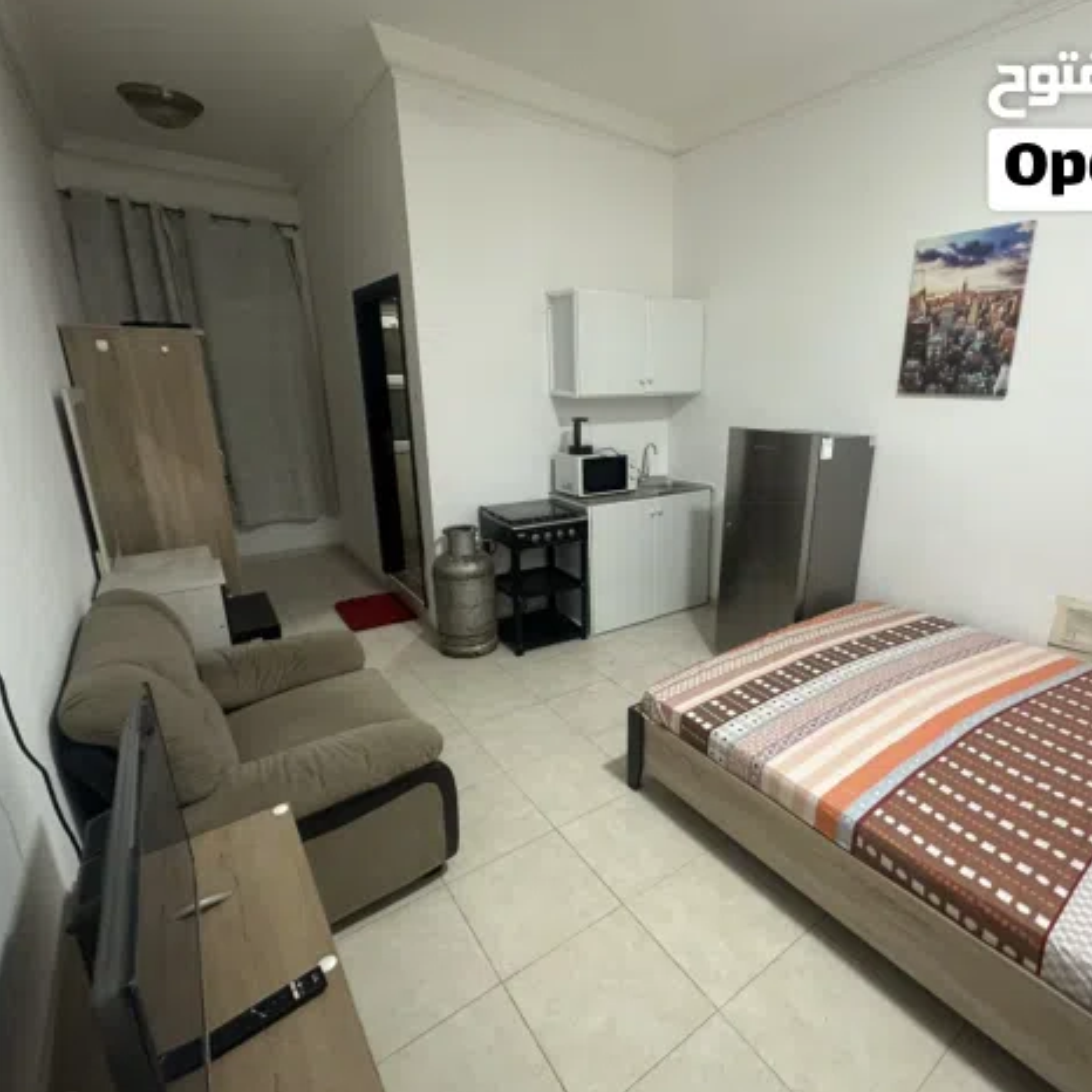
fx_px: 607
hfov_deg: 83.3
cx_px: 635
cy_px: 548
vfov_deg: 84.0
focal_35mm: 17
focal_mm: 2.22
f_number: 2.2
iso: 400
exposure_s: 1/50
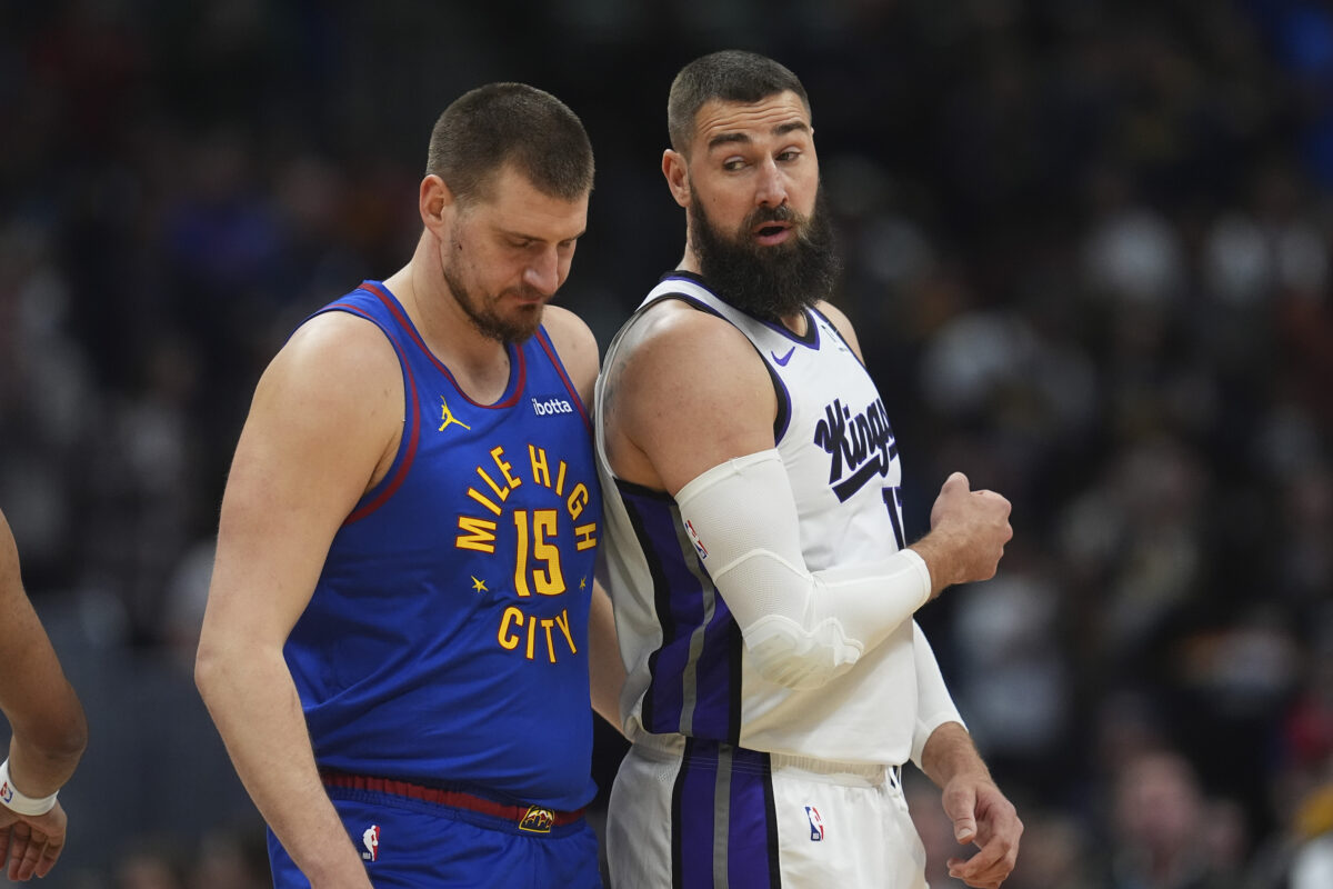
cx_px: 666
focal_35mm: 400
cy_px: 444
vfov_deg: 3.4
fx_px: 14810
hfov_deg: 5.2
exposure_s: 1/2000
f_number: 3.5
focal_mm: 400
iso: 5000
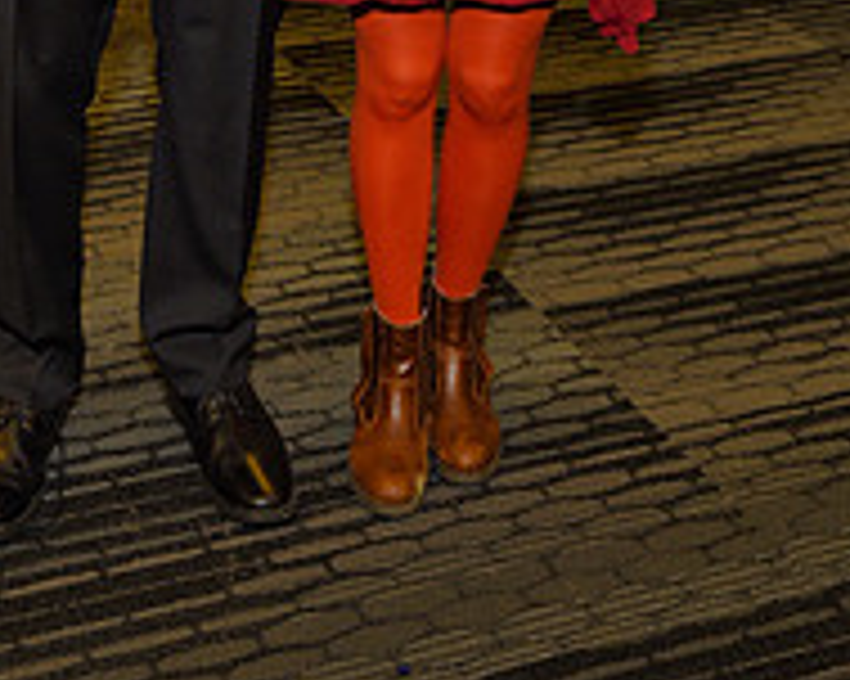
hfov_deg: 22.4
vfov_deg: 16.6
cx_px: 274
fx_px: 2137
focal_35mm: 85
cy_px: -306
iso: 200
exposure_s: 1/60
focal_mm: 38
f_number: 5
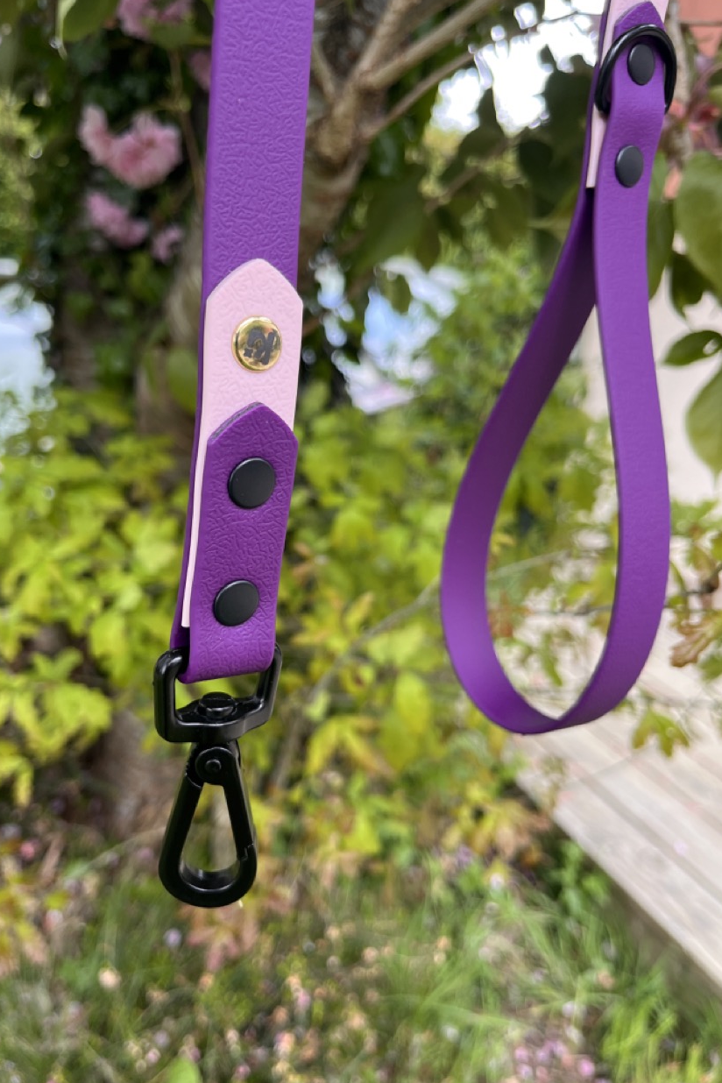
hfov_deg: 46.3
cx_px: 310
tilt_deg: -17.3
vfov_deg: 65.5
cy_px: 539
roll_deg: -1.9
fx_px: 842
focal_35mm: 28
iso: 40
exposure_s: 1/184
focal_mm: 5.1
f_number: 1.6
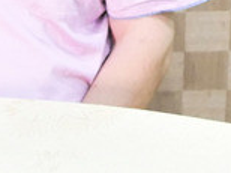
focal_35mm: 195
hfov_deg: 9.1
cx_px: -333
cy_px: 78
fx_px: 1299
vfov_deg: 7.6
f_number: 1.7
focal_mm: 15
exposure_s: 1/60
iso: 1000
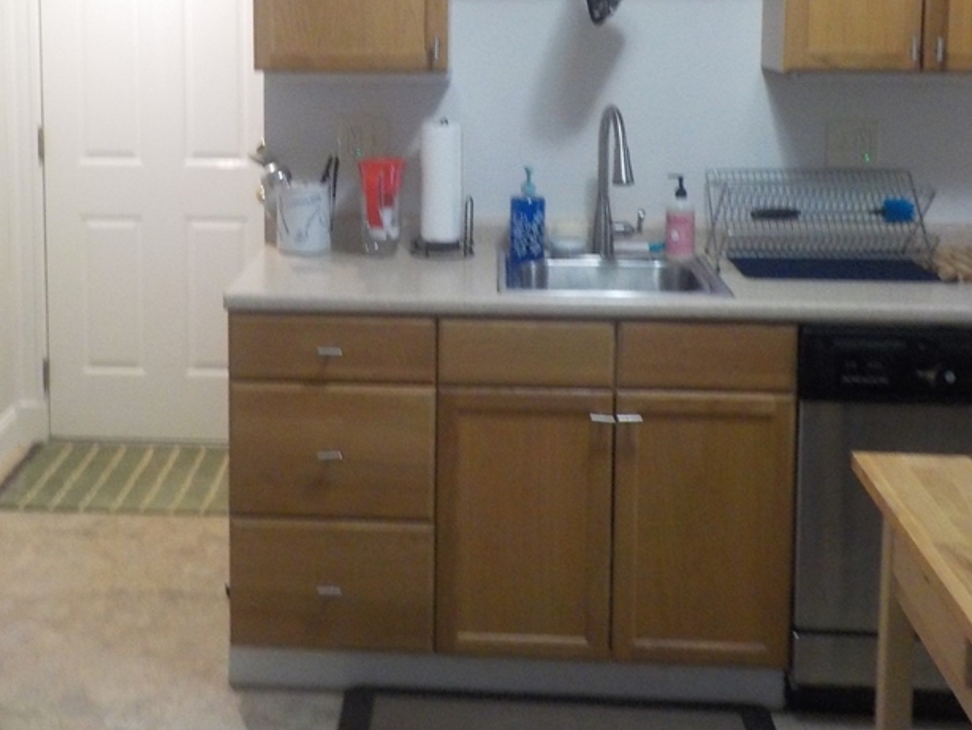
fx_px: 1405
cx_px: 393
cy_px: 141
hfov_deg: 38.0
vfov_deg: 28.5
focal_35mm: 50
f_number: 3.3
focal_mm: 4.1
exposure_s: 1/20
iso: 400
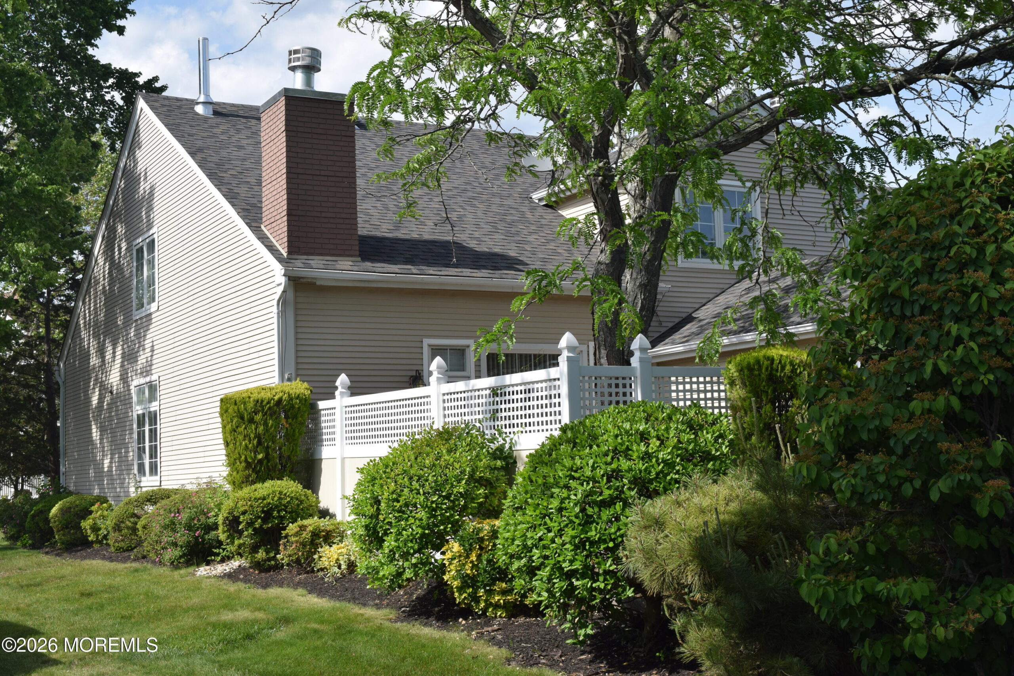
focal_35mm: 51
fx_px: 1436
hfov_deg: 38.9
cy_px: 338
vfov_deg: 26.5
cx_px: 507
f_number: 10
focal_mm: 34
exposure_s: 1/400
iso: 200
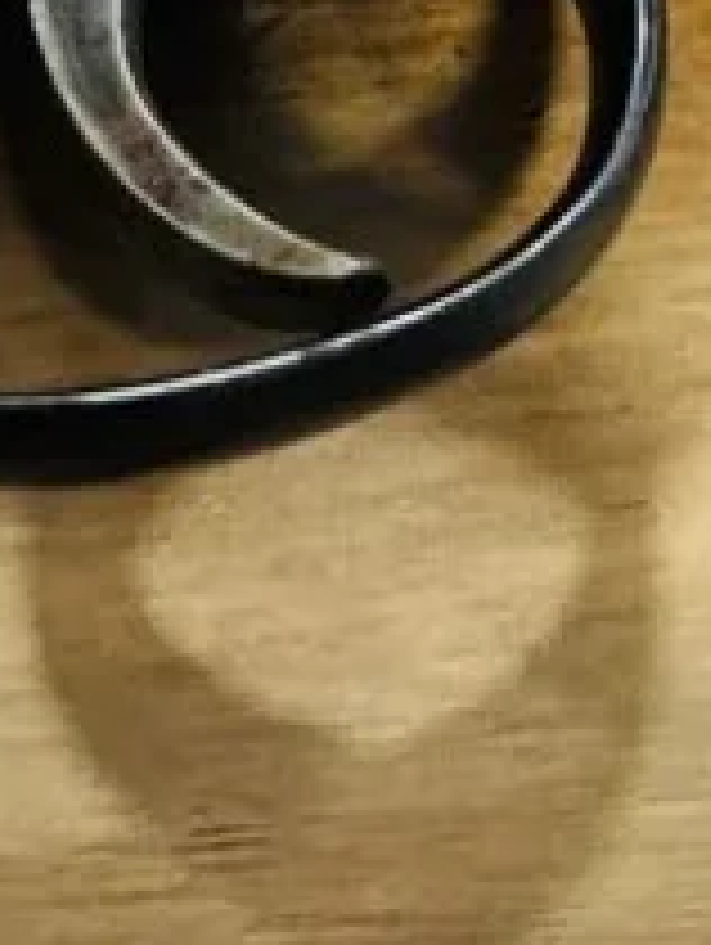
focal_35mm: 99
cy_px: -387
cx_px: 297
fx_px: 2706
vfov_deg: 18.1
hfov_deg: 15.0
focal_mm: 5.96
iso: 320
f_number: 1.6
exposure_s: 1/60
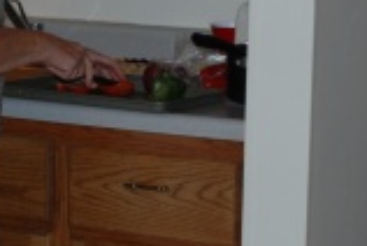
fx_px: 1920
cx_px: 121
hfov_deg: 10.9
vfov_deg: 7.3
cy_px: 135
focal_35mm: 188
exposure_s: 1/60
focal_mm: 31
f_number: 4.2
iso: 200
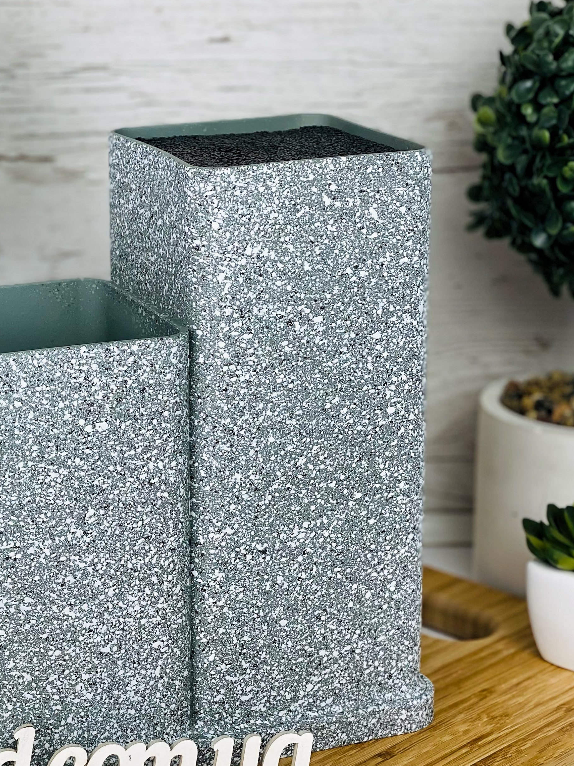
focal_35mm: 85
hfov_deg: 17.3
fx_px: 1879
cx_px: 133
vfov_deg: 23.0
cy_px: 376
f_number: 2
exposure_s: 1/234
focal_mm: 6
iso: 20
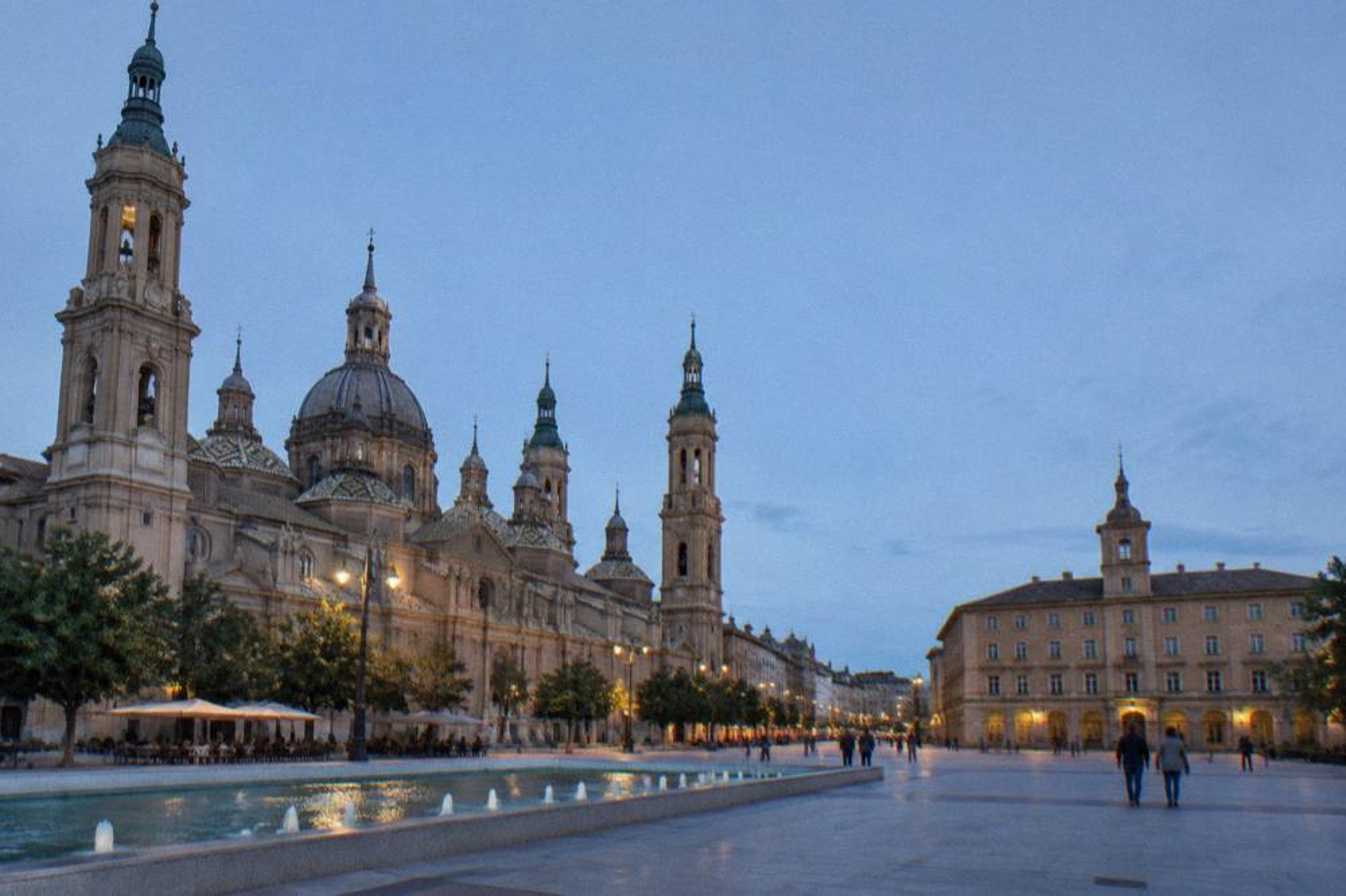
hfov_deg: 48.5
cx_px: 673
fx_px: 1495
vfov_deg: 33.4
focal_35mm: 40
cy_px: 448
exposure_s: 1/100
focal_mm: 40
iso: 200
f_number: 11
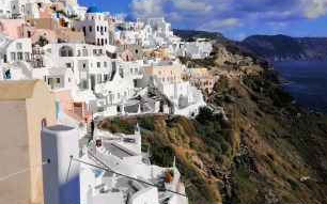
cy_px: 85
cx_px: 128
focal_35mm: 36
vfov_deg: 35.2
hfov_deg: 53.6
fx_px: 321
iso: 50
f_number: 2.2
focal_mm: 3.81
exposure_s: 1/3067
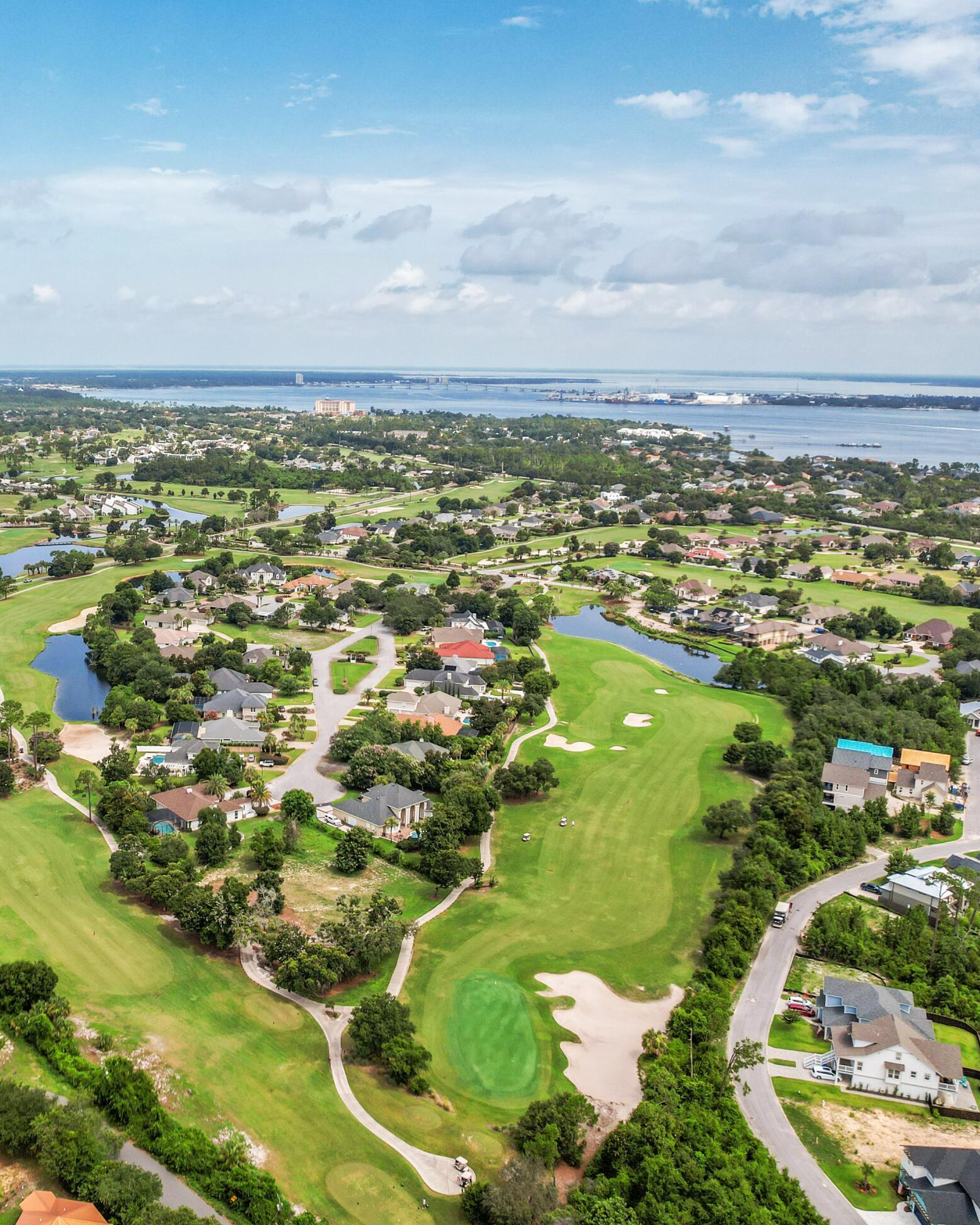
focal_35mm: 32
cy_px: 601
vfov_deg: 55.7
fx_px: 1160
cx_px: 270
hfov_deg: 44.6
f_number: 2.8
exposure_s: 1/2000
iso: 100
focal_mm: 8.38
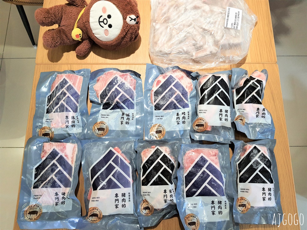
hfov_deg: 67.3
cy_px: 115
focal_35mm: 26
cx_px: 154
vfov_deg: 53.1
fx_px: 231
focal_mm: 4.32
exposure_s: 1/120
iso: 320
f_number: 1.7
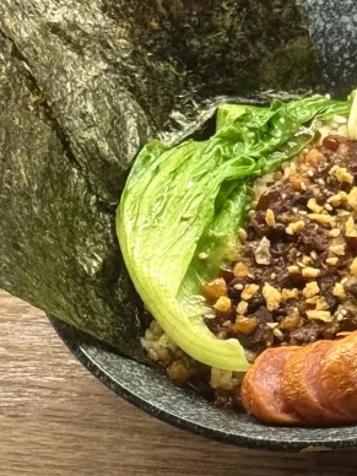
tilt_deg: -56.8
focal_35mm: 178
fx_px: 2448
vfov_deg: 11.0
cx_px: 567
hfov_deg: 8.1
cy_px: 433
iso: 250
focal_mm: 6.76
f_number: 1.78
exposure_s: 1/50
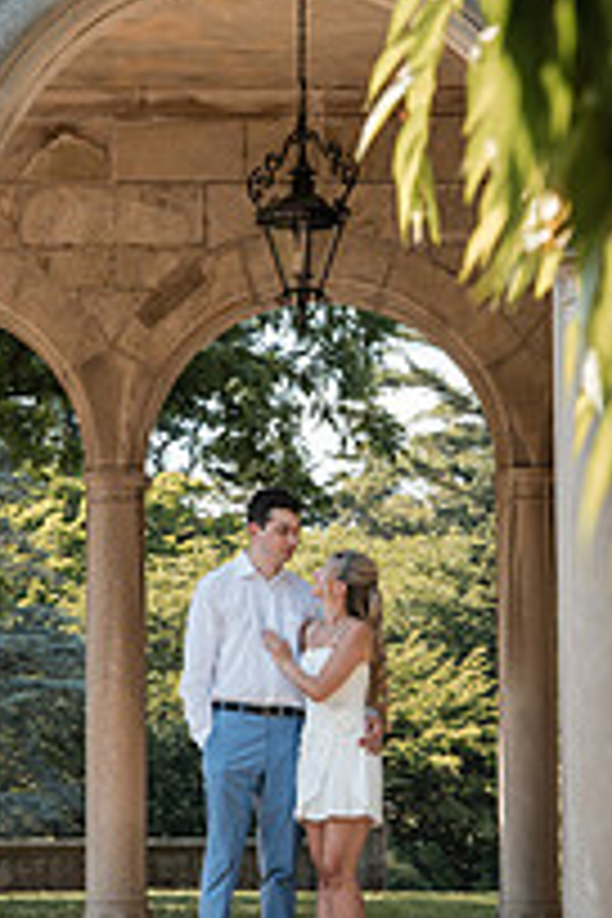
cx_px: 342
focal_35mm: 133
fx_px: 3391
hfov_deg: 10.3
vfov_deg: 15.4
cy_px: 479
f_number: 4
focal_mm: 46
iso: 100
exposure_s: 1/250
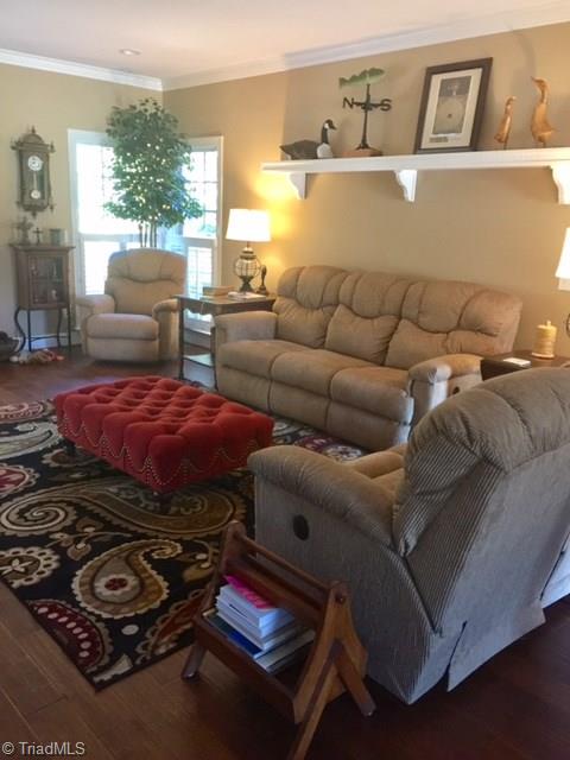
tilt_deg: -11.4
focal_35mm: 29
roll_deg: -2.4
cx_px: 285
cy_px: 380
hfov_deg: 48.2
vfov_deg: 61.7
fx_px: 637
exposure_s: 1/15
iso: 125
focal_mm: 4.15
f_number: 2.2
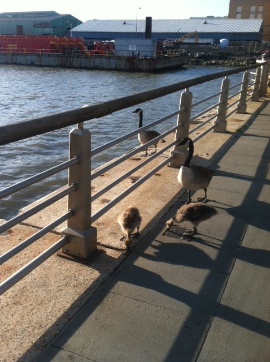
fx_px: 365
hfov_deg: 40.6
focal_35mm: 35
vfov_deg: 52.7
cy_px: 181
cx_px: 135
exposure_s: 1/577
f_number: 2.8
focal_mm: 3.85
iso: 80
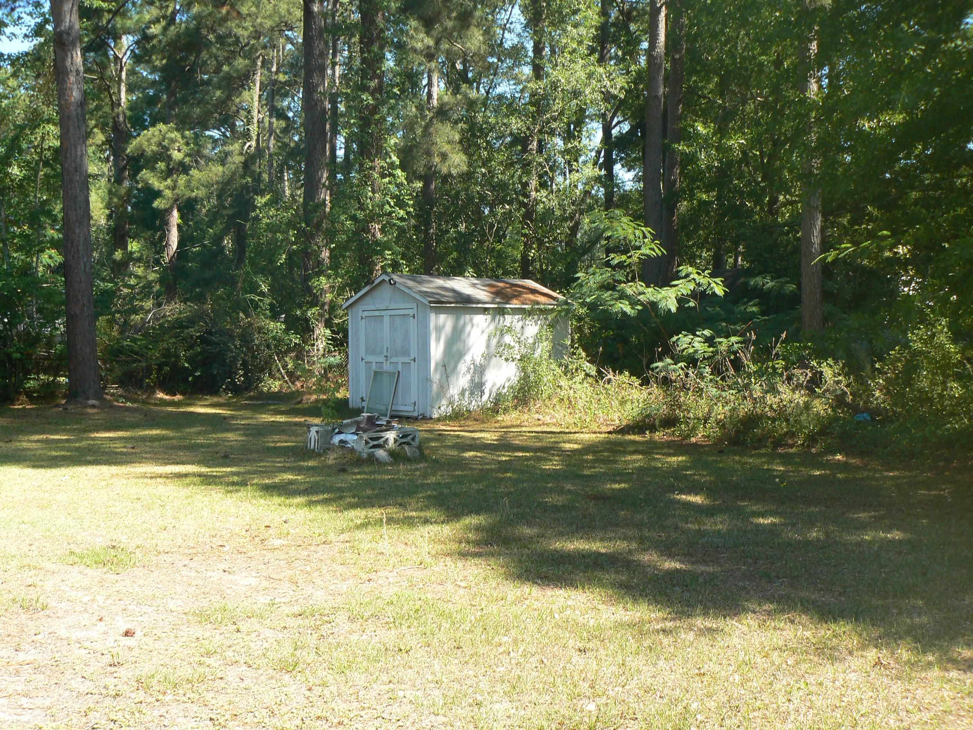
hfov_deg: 51.4
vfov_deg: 39.7
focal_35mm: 36
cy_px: 365
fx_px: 1012
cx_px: 486
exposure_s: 1/125
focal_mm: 6
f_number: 5.6
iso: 80
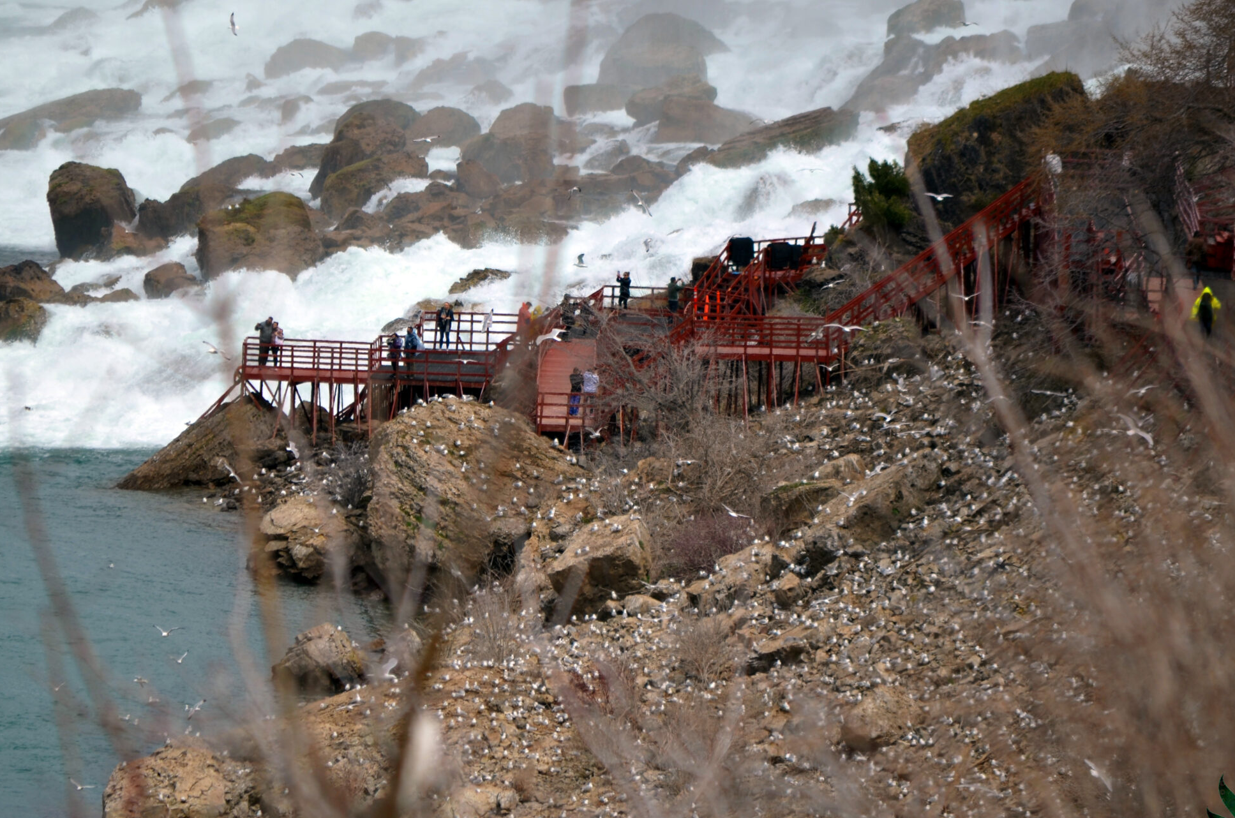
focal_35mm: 397
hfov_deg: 5.2
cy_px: 357
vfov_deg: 3.4
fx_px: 13592
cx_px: 544
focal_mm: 200
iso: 100
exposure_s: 1/800
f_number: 5.6
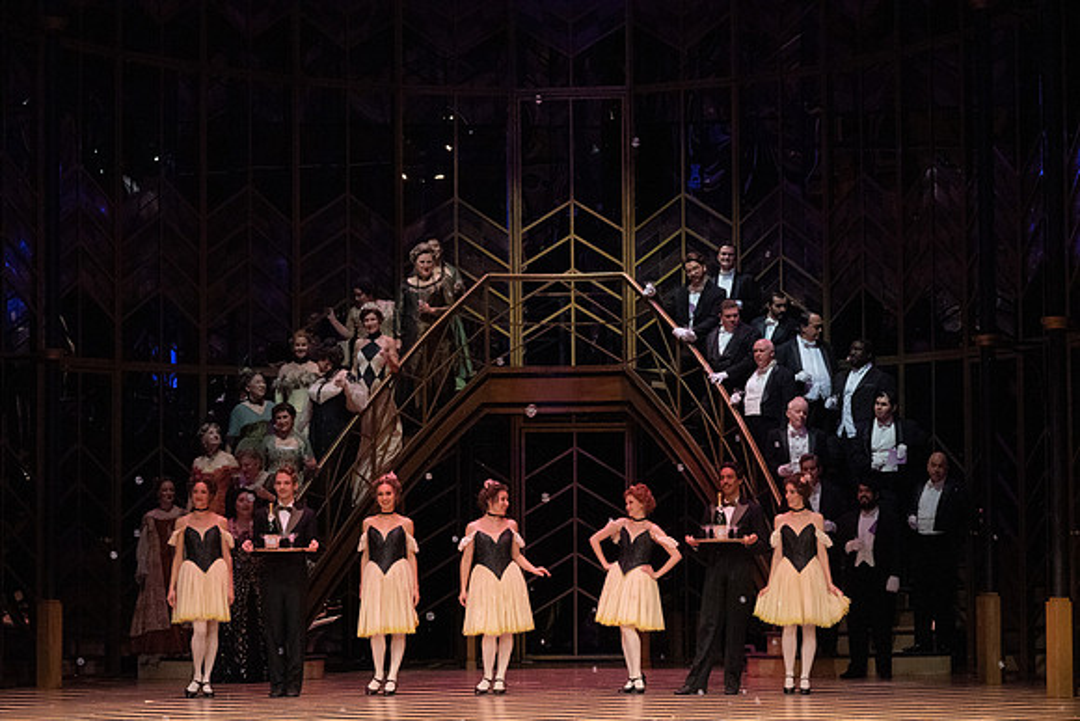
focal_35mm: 108
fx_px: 3241
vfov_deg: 12.7
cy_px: 360
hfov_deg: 18.9
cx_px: 540
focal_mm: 108
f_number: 16
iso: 12800
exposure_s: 1/400
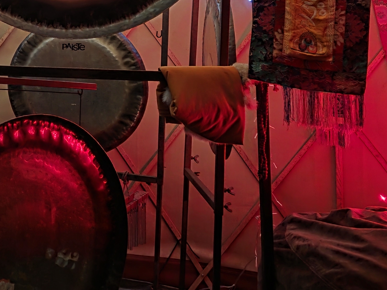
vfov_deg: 22.6
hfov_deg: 28.3
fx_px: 693
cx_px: -44
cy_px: -7
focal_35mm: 62
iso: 1600
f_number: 1.7
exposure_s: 1/20
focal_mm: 6.3
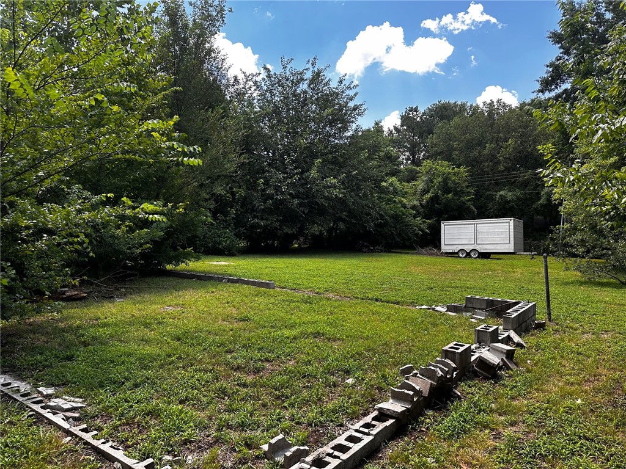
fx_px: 434
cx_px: 313
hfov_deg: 71.6
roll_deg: -0.6
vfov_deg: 56.8
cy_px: 234
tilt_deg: -0.5
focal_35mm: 24
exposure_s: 1/663
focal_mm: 6.86
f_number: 1.78
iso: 80
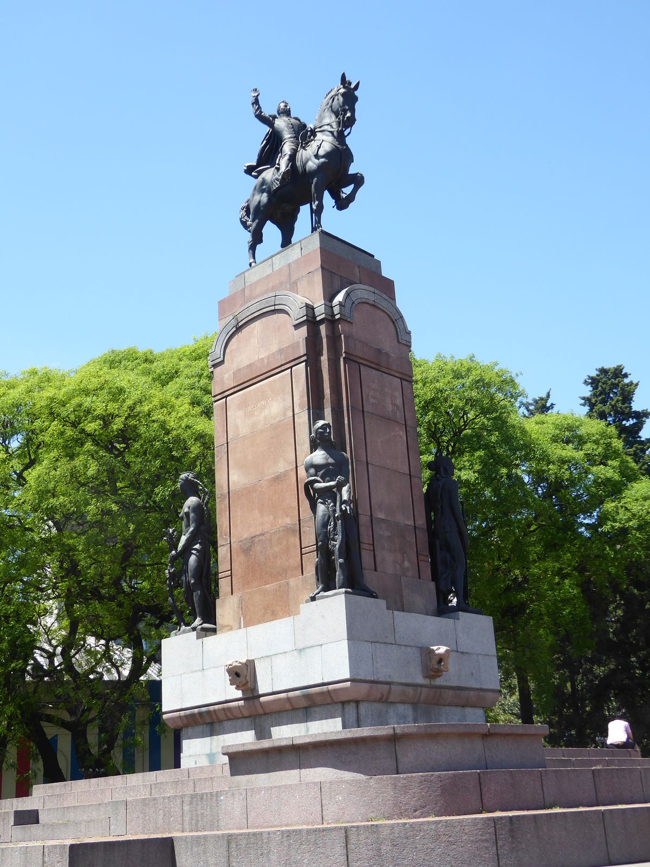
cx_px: 325
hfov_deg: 31.5
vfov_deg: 41.2
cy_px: 434
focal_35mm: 46
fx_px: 1152
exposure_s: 1/250
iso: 80
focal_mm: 7.8
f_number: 3.9
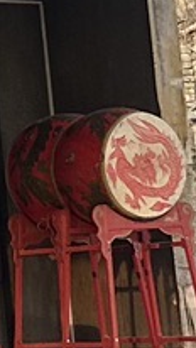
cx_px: -490
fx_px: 2345
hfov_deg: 4.5
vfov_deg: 8.4
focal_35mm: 254
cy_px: -37
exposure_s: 1/785
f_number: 1.78
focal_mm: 6.86
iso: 80
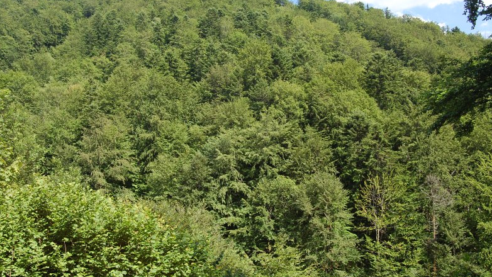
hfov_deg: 45.5
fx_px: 587
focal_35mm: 45
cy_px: 126
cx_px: 246
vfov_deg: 26.5
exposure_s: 1/20
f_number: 11
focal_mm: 28
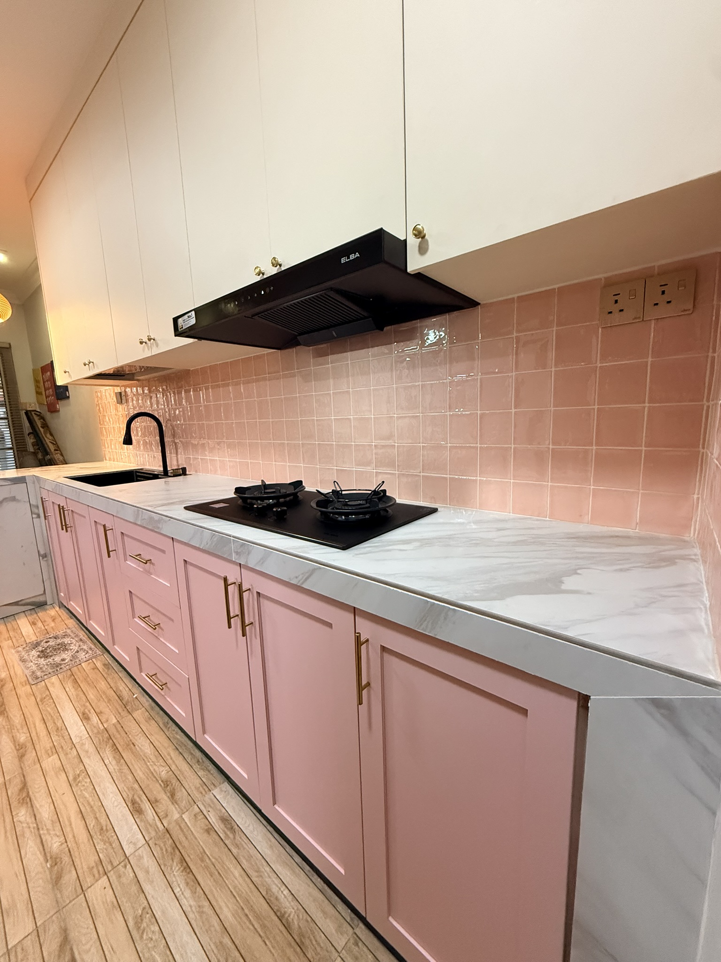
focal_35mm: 14
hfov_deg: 85.7
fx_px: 389
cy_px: 481
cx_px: 360
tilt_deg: -8.3
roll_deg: +1.5
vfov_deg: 102.1
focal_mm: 2.22
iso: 640
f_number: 2.2
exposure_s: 1/50
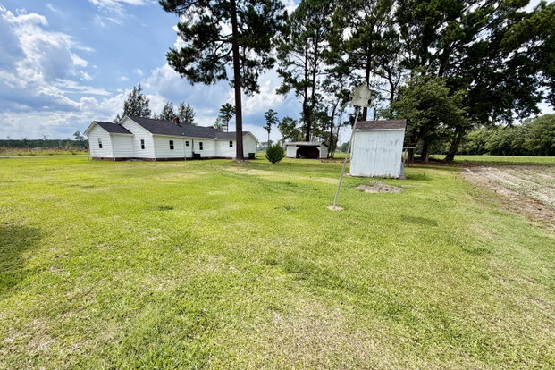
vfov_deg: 77.2
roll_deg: -0.7
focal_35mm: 15
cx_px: 272
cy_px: 198
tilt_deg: -10.9
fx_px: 231
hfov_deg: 100.4
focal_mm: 2.22
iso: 25
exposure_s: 1/770
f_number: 2.2
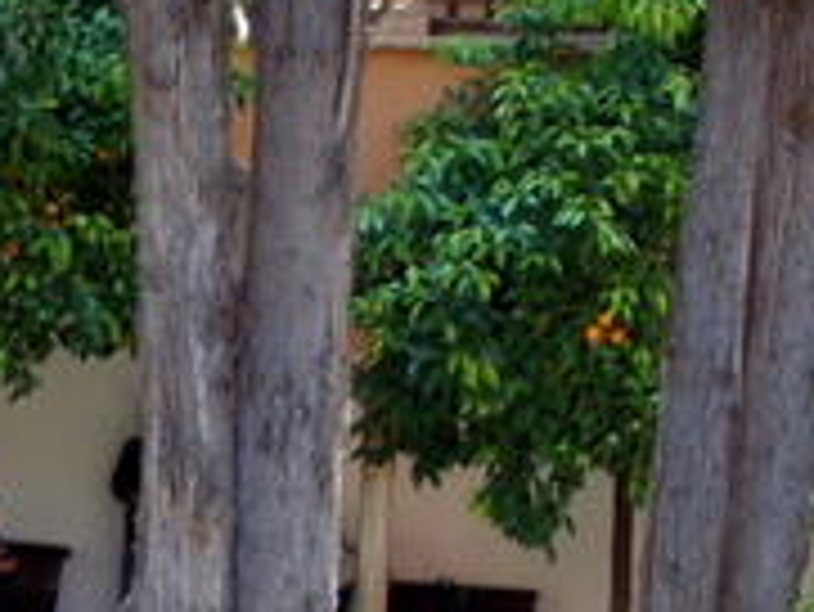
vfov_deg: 9.7
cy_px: 1053
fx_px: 3459
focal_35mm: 147
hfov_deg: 12.6
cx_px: -481
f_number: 4
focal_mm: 18
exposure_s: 1/60
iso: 200
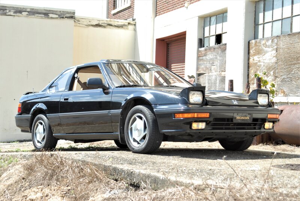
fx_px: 601
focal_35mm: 72
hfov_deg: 28.0
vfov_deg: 19.0
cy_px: 100
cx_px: 150
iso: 200
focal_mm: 48
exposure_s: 1/400
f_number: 4
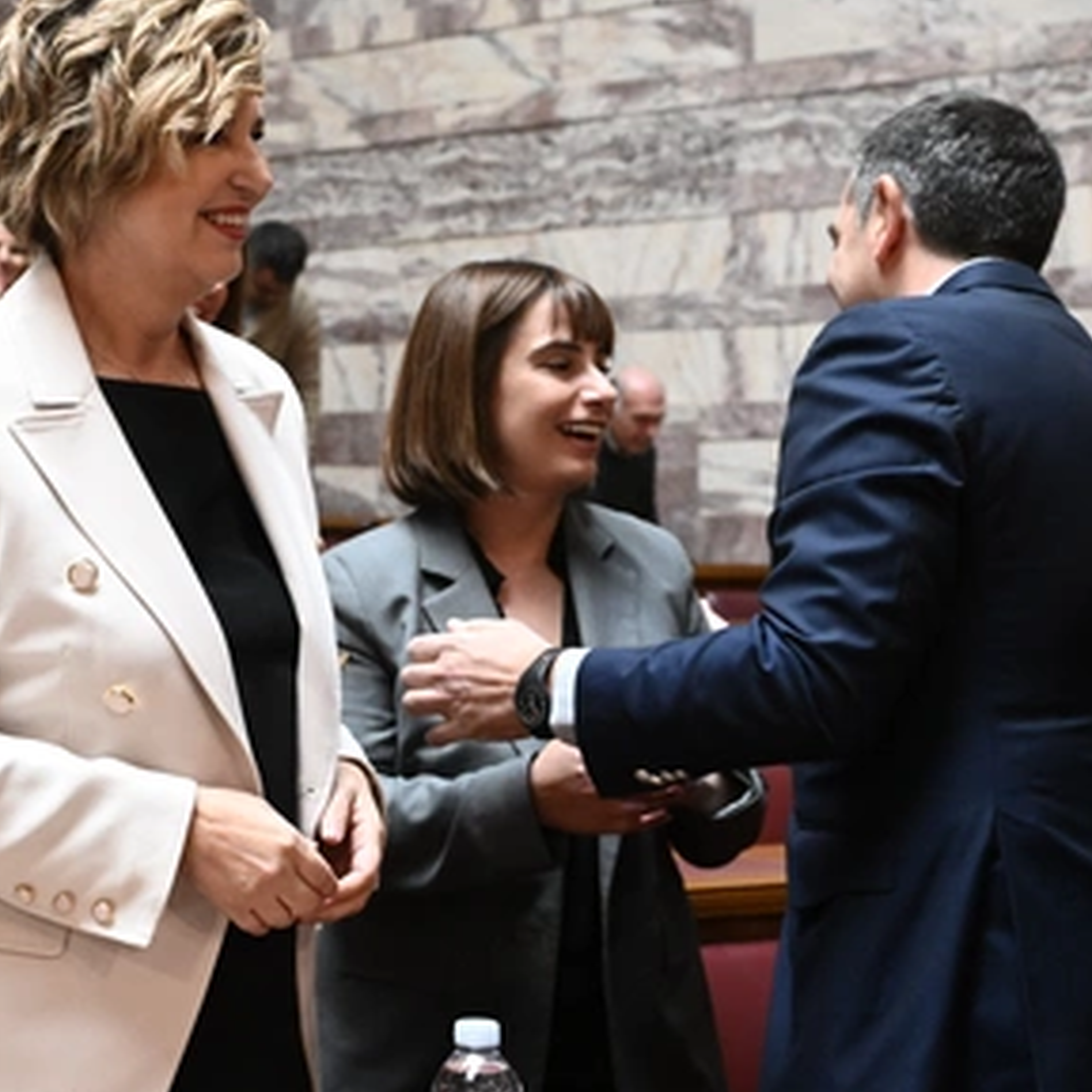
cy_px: 347
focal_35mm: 69
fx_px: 2463
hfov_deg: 24.7
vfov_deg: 24.9
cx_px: 246
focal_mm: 36
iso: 6400
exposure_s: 1/500
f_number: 4.5
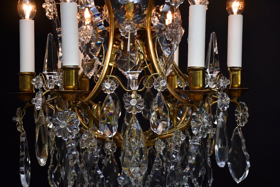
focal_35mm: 72
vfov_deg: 18.9
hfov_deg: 28.1
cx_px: 140
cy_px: 94
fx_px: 560
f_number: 4.5
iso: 640
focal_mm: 48
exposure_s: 1/160
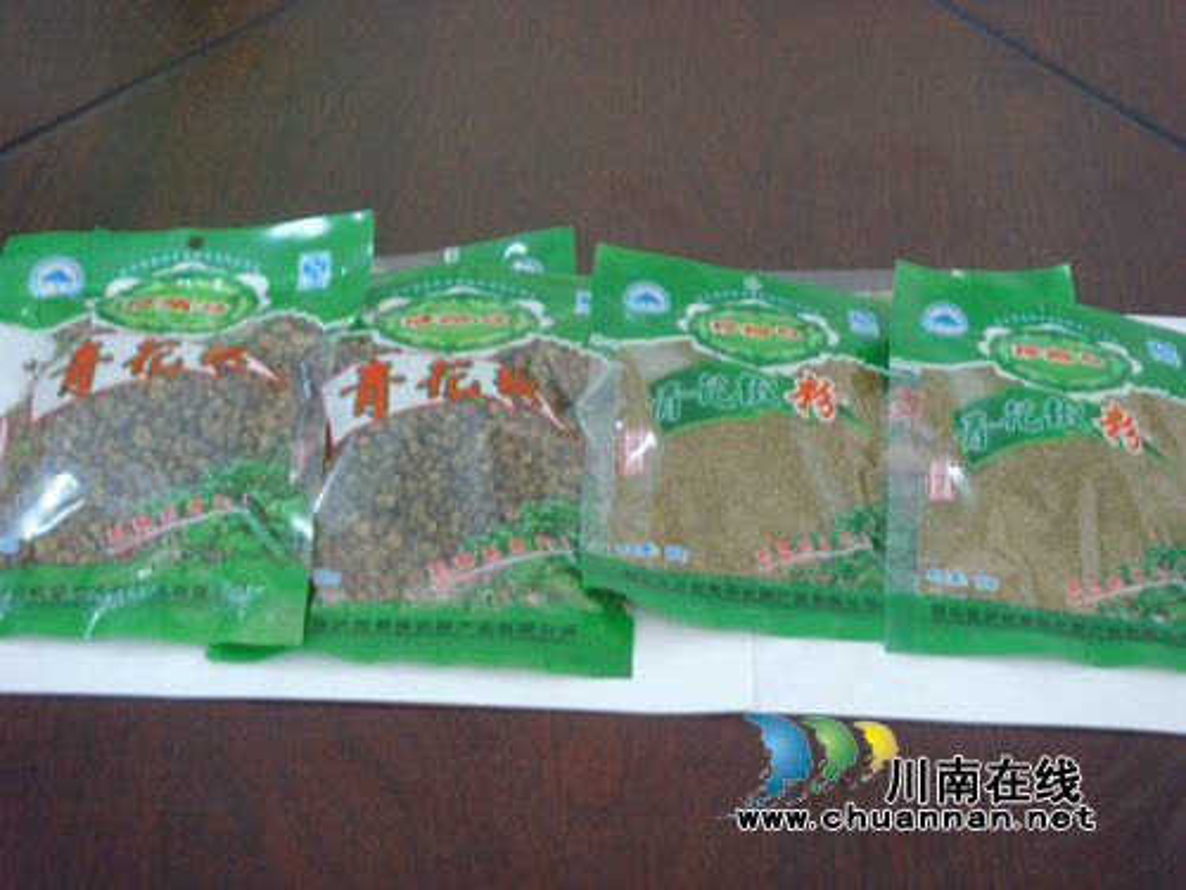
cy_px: 445
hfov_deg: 24.4
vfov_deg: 18.4
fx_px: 2741
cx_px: 593
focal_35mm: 80
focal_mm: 13.7
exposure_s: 1/6
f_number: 4.2
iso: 200
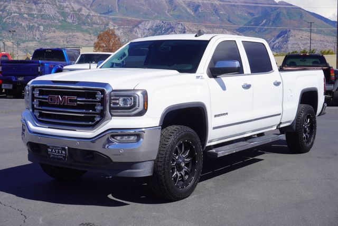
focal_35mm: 52
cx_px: 169
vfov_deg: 25.8
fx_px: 493
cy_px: 113
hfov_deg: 37.8
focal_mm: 35
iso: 100
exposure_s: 1/200
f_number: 11
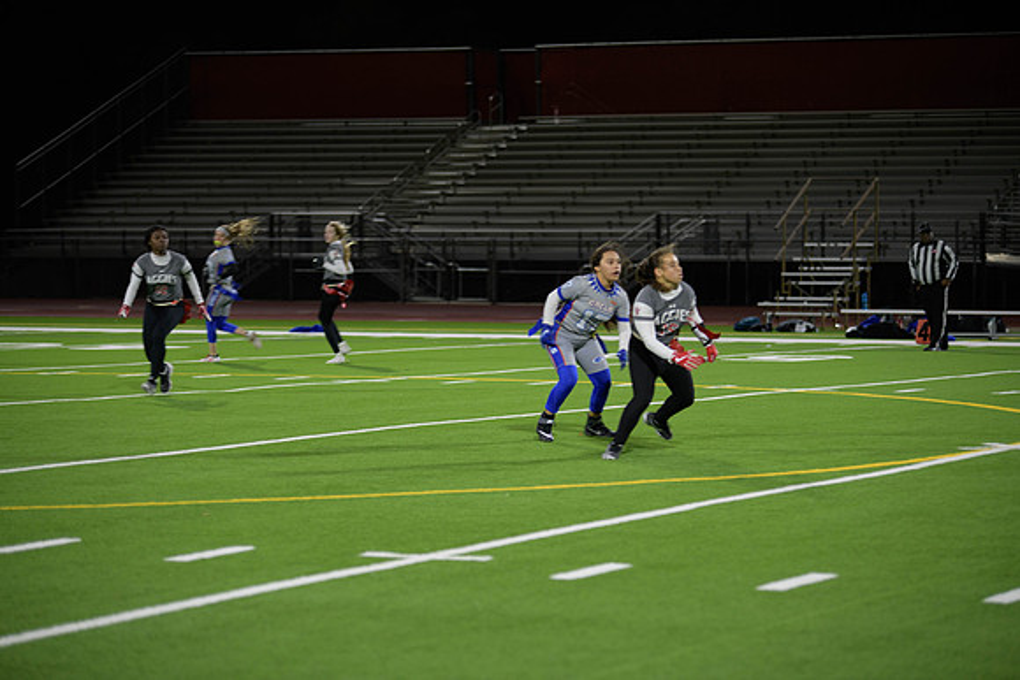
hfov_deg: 16.8
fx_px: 3457
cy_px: 340
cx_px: 510
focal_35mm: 122
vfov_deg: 11.2
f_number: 2.8
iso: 800
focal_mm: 122
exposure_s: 1/200
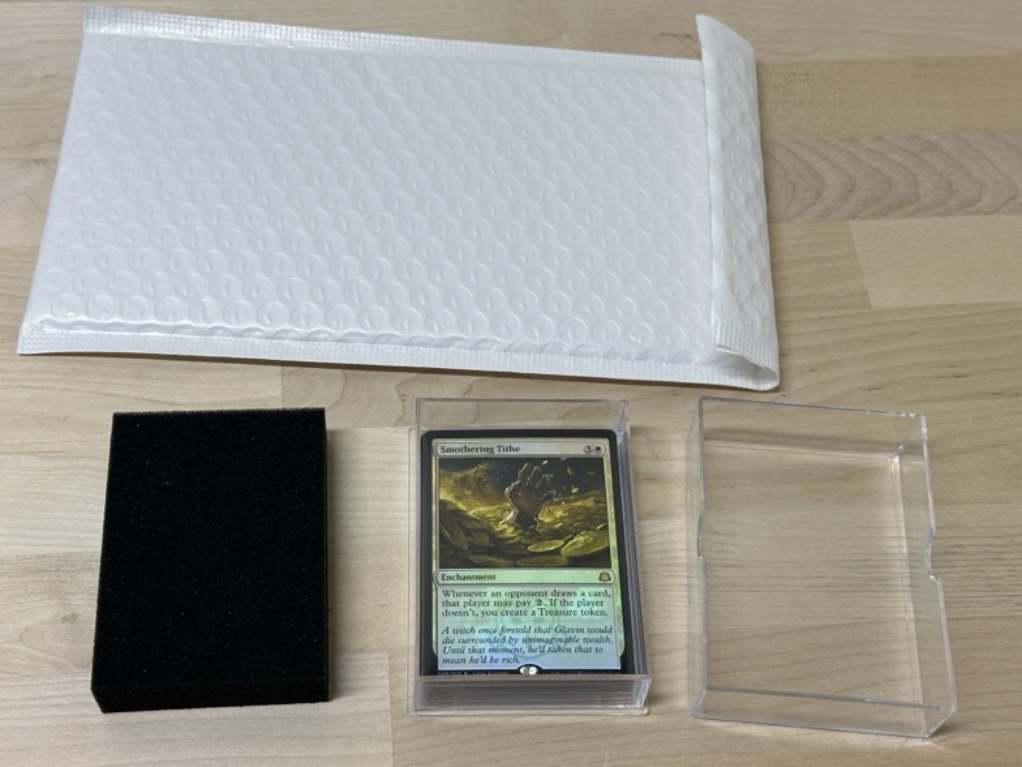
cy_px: 389
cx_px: 516
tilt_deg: -57.9
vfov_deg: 29.7
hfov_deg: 38.9
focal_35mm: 49
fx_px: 1447
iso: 64
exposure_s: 1/120
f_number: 1.78
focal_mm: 6.86
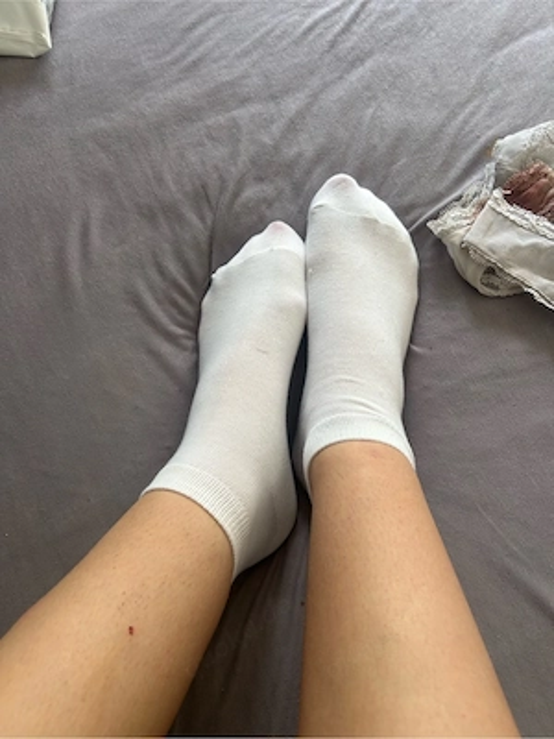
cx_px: 277
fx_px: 555
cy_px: 370
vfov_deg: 67.3
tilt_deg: -72.2
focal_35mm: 26
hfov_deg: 53.1
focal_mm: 5.7
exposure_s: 1/121
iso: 50
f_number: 1.5
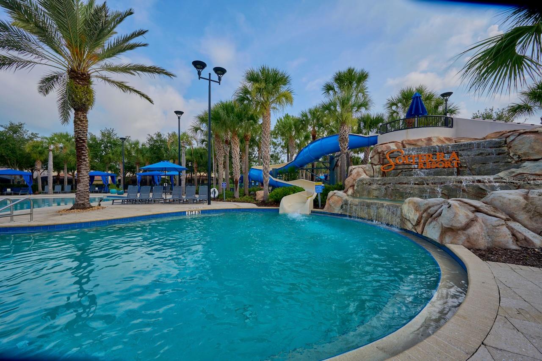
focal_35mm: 14
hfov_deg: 104.2
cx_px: 271
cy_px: 180
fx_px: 211
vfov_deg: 81.2
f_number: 8
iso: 100
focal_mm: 14
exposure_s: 1/125
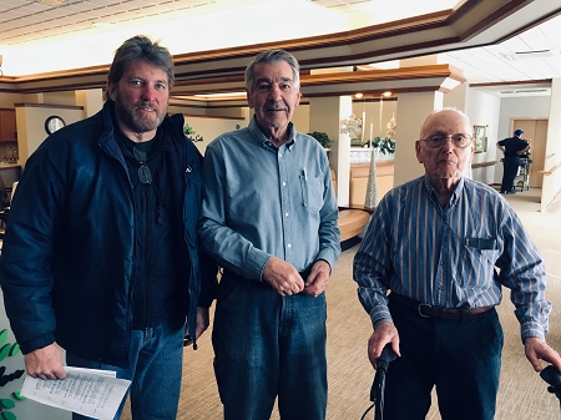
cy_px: 210
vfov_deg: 48.2
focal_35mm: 29
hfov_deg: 61.7
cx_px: 280
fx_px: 470
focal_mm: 4.15
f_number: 2.2
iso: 32
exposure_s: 1/30
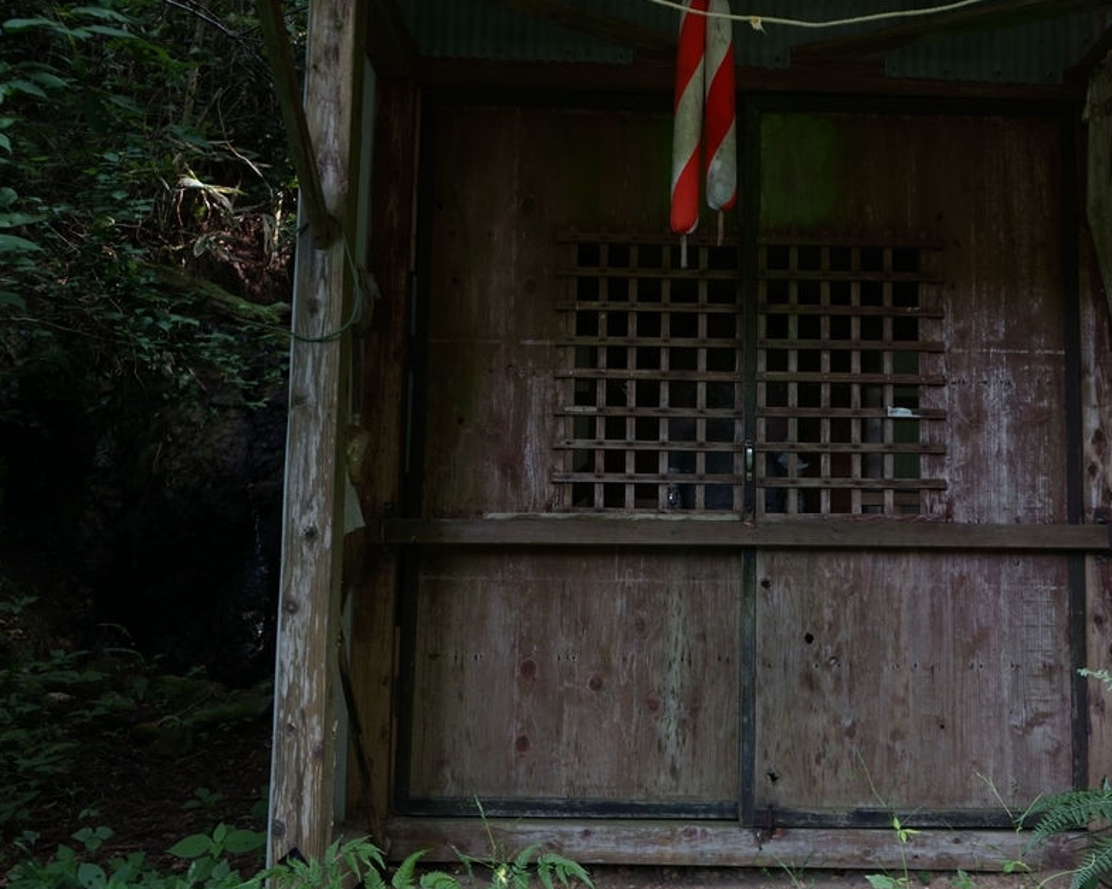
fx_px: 1250
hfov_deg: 47.4
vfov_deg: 39.1
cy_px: 453
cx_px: 706
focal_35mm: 38
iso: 500
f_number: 3.5
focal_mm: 31
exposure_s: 1/200
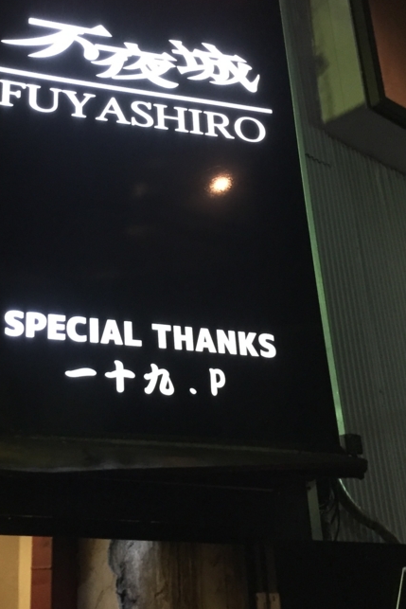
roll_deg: -0.4
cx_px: 84
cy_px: 206
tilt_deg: +25.6
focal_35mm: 48
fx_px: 811
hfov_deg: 27.6
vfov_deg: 40.6
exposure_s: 1/20
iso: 250
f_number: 2.2
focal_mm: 4.15
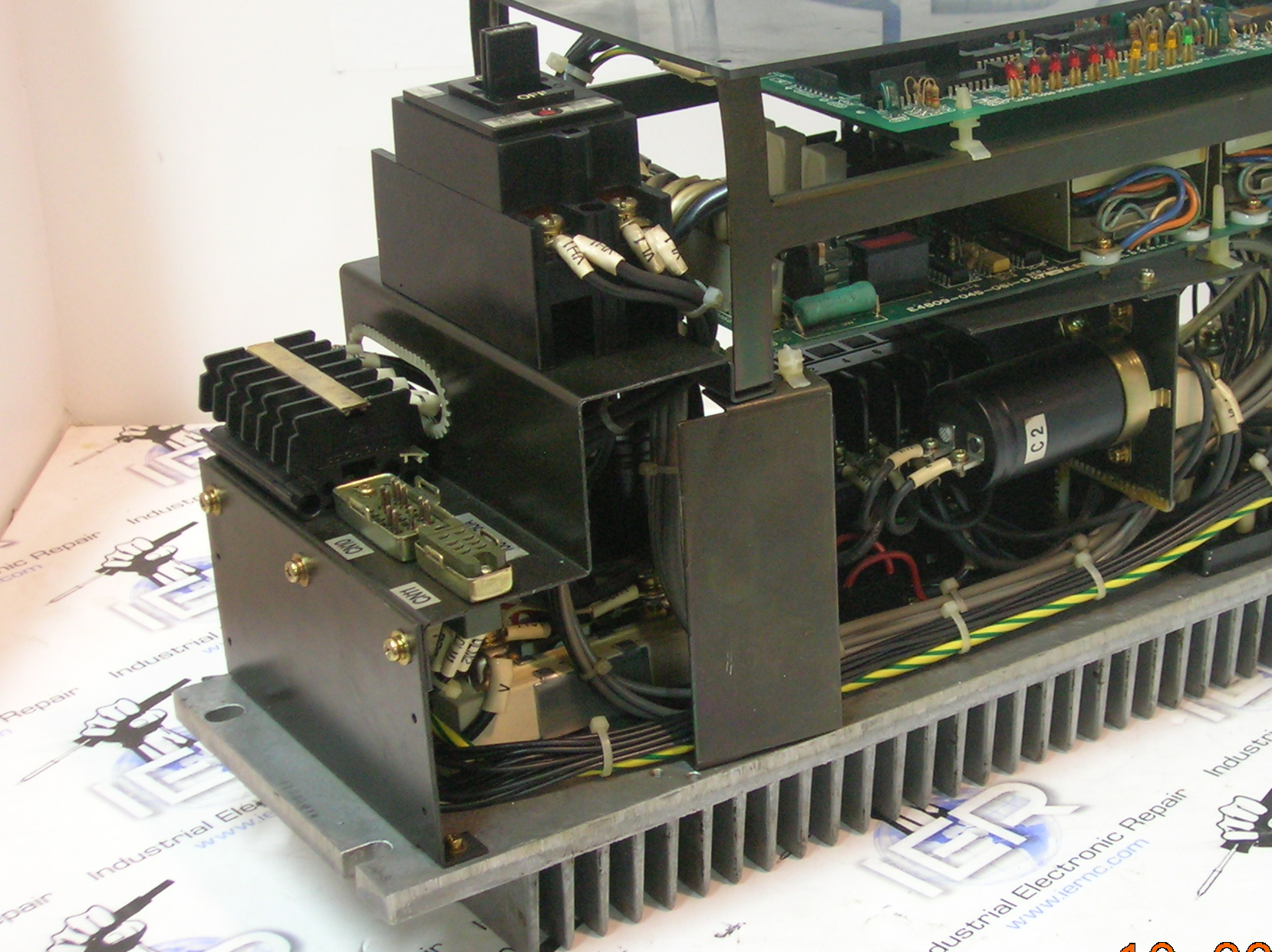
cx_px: 862
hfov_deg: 28.0
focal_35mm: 69
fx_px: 2534
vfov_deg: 21.3
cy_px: 446
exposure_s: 1/4.1
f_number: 3.3
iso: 143
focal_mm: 8.4
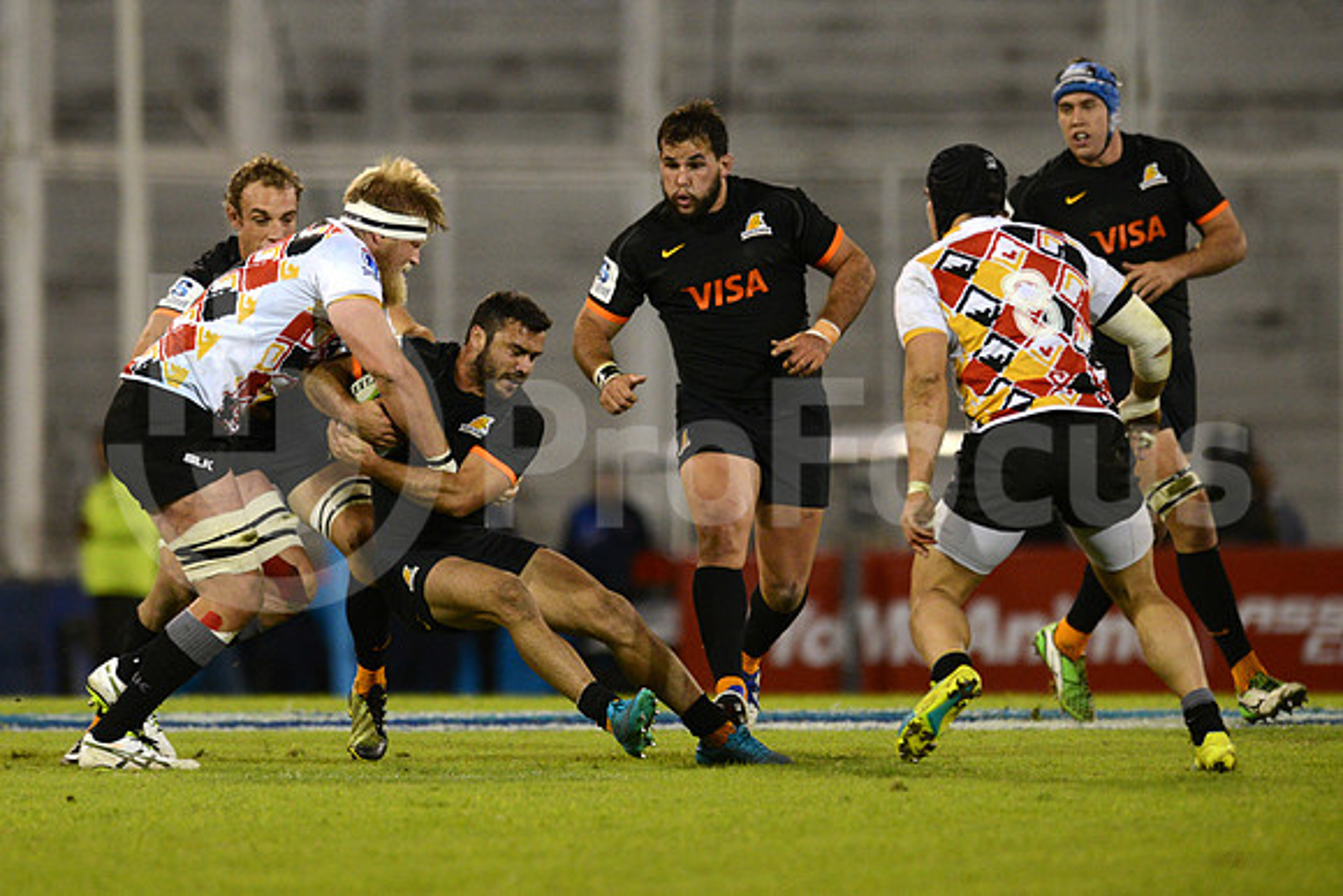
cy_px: 448
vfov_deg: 3.3
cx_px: 672
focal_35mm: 420
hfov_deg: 4.9
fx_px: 15671
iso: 3200
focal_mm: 420
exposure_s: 1/500
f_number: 4
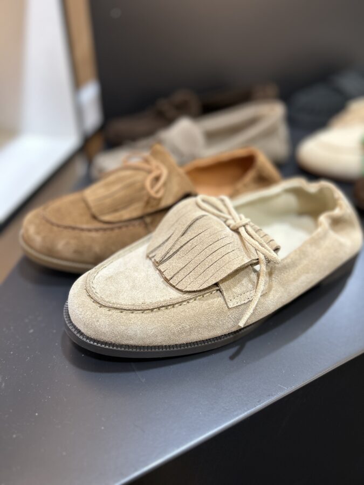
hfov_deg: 53.1
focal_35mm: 26
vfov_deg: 67.3
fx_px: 365
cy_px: 242
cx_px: 182
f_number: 1.5
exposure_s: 1/100
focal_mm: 5.7
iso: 80
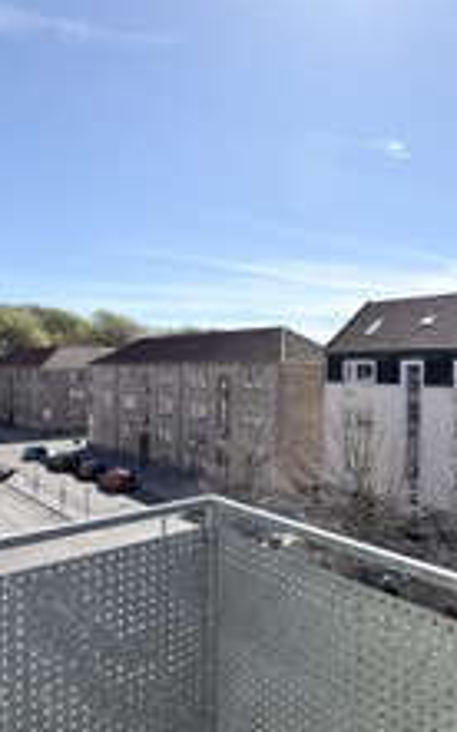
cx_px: 286
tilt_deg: +0.0
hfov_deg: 48.8
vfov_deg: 72.6
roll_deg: -1.3
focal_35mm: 25
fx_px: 499
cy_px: 374
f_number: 2.2
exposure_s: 1/2165
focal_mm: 2.22
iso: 50
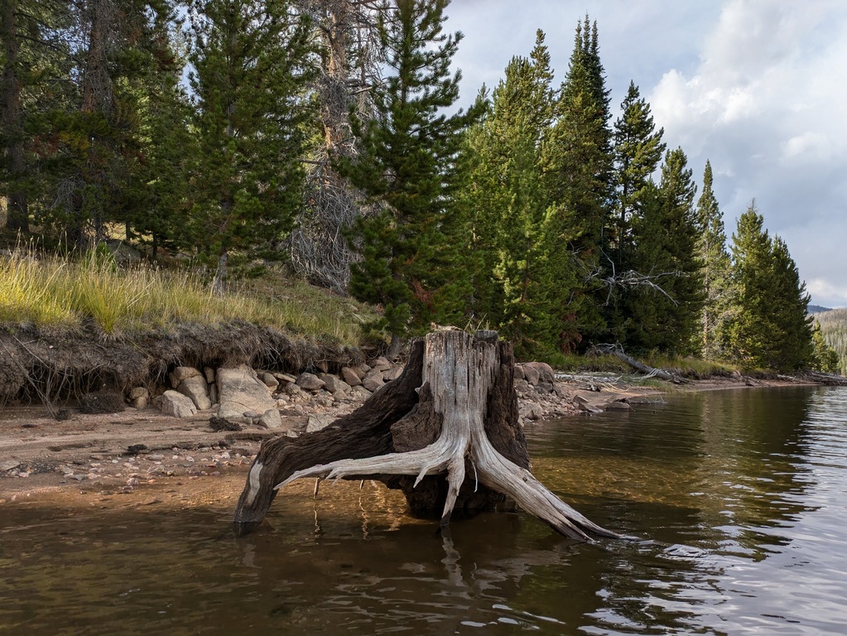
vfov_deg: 54.9
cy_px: 318
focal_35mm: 25
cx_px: 424
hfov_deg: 69.4
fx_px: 612
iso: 45
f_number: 1.89
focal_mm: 5.43
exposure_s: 1/1513
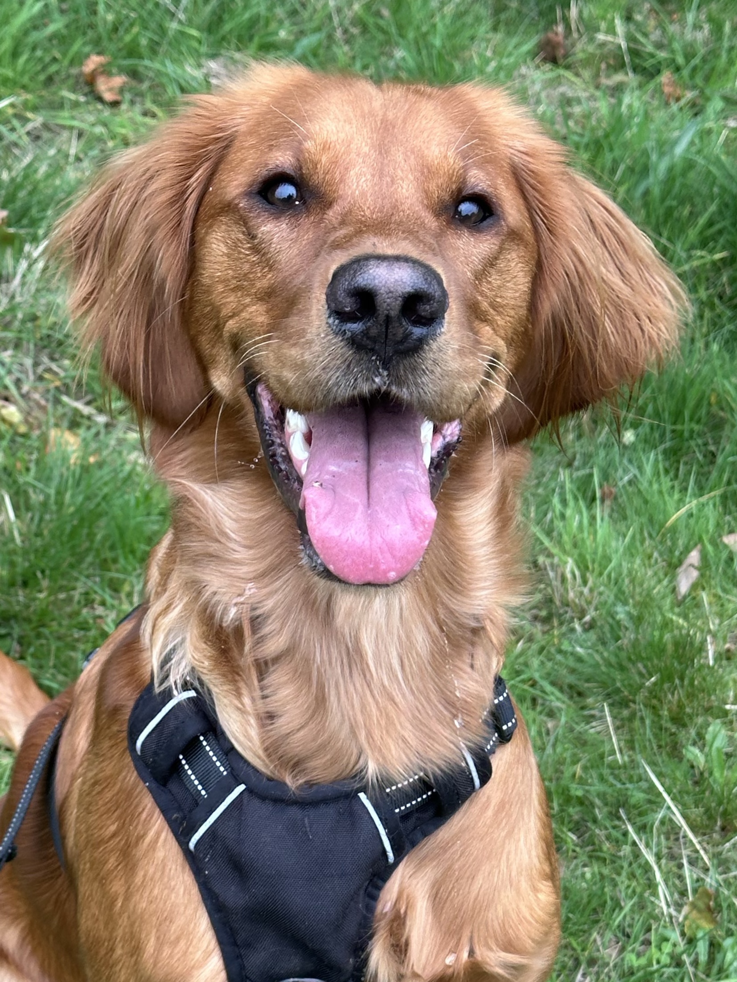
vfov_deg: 39.7
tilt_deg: -48.3
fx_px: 1362
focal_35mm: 48
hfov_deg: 30.3
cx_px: 368
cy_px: 491
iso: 50
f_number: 1.78
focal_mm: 6.86
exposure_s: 1/121
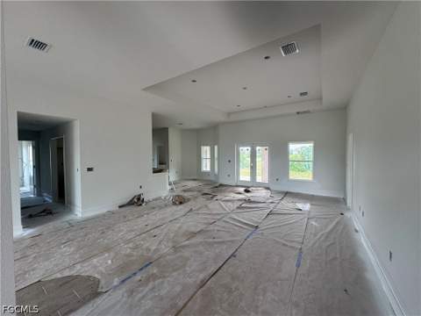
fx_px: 170
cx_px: 210
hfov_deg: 102.1
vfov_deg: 85.7
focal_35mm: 14
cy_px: 158
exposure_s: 1/99
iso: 125
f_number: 2.2
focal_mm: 2.22
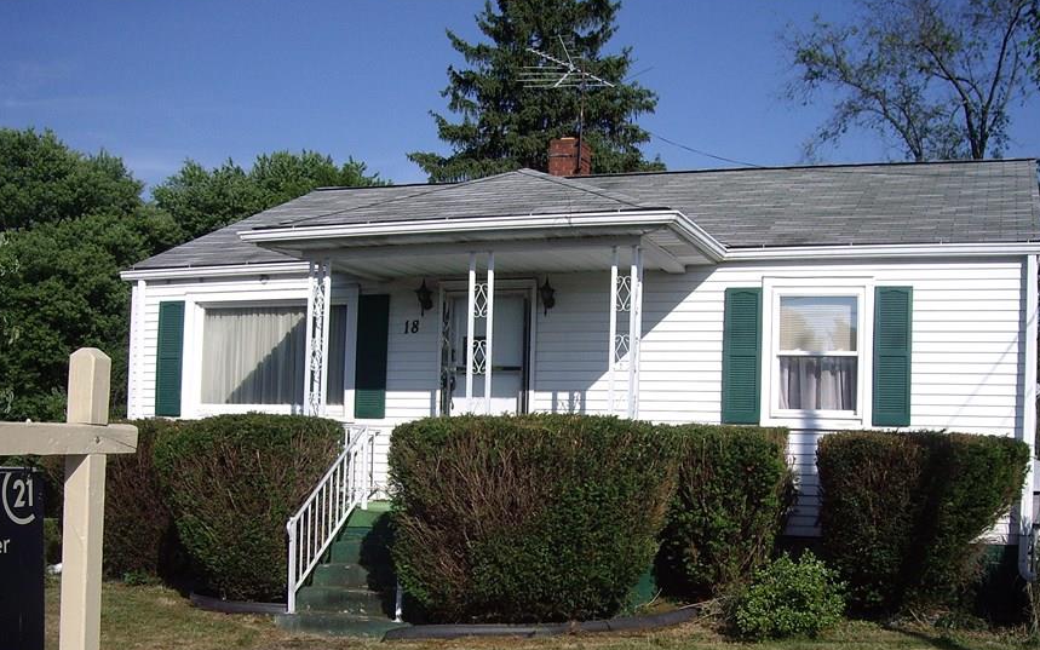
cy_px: 448
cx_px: 562
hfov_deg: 41.8
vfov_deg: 26.7
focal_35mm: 48
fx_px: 1361
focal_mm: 6.2
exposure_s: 1/800
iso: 64
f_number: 4.3
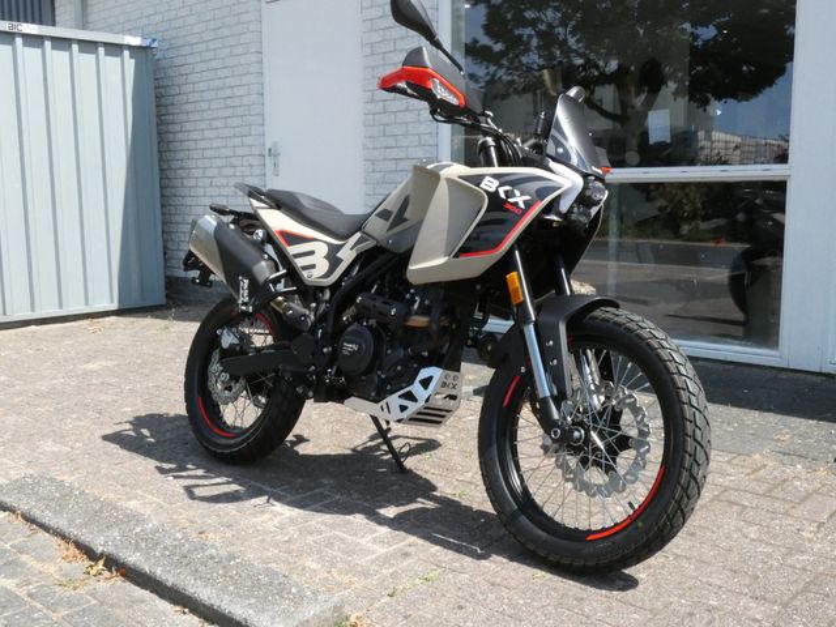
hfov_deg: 49.0
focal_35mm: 38
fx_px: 918
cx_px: 418
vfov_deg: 37.7
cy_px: 314
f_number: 7.1
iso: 800
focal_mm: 6.8
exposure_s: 1/1000
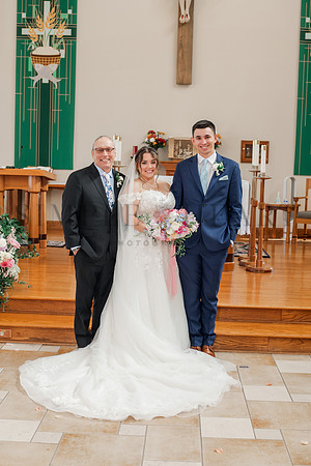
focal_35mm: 50
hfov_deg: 27.0
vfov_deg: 39.6
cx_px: 156
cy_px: 233
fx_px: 648
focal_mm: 50
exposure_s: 1/200
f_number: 5.6
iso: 640
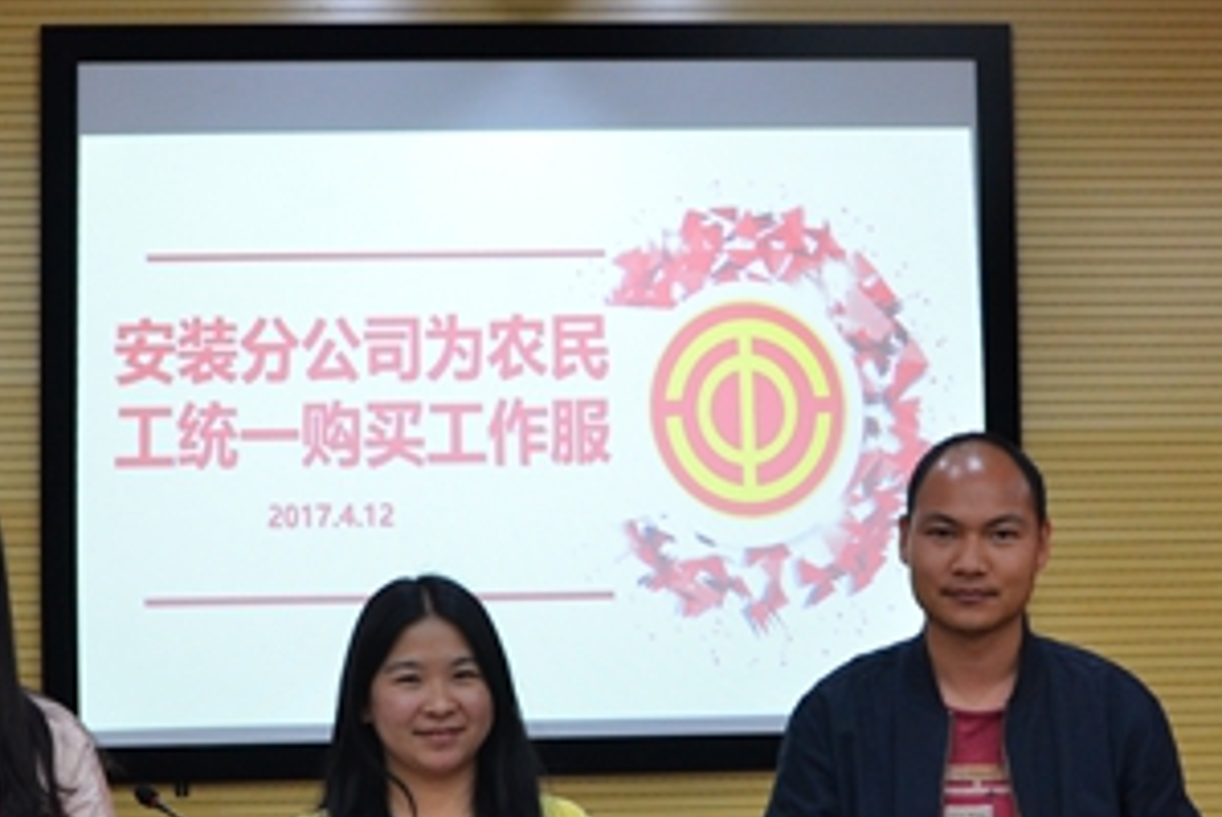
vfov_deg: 17.7
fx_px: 2616
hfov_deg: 26.3
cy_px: 600
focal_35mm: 77
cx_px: 564
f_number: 4.5
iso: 1000
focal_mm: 22
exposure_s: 1/80
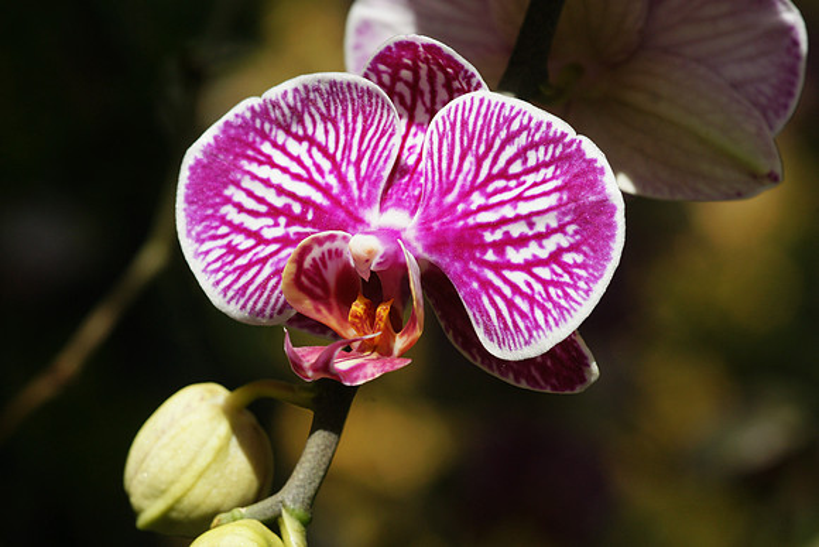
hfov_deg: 13.7
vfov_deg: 9.2
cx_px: 410
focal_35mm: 150
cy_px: 274
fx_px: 3413
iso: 200
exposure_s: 1/500
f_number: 8
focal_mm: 100
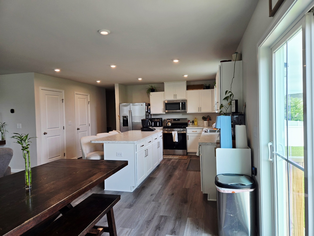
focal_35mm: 23
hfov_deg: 73.9
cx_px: 157
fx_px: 209
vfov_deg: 58.9
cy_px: 118
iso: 25
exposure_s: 1/125
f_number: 1.8
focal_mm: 5.4
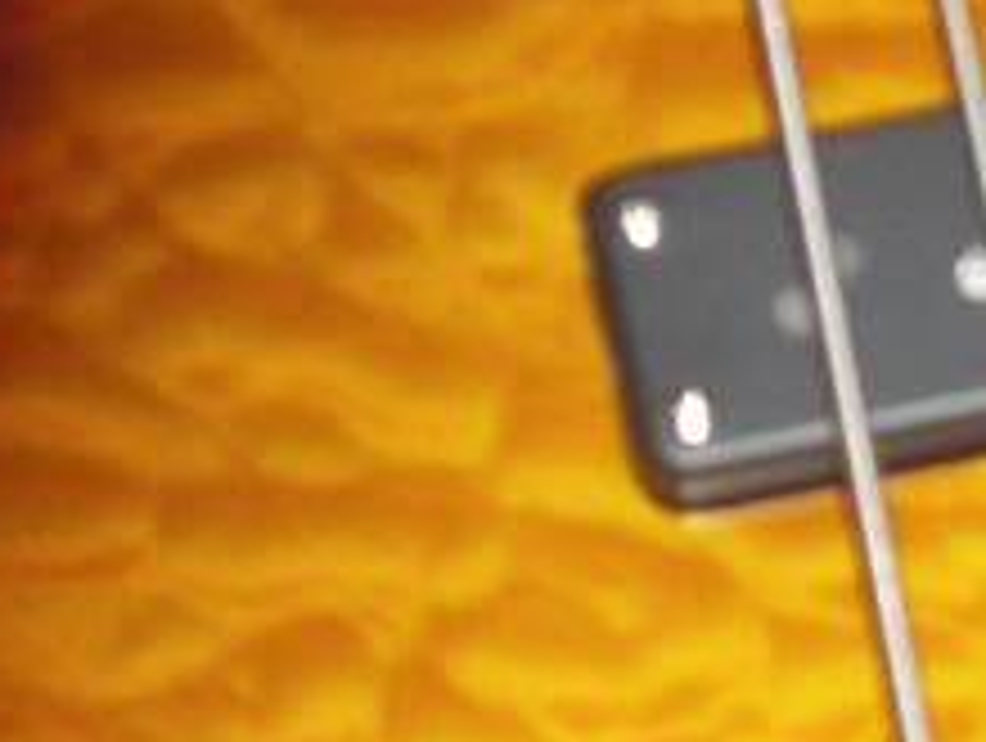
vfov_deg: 5.2
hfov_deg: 6.8
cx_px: 1166
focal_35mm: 288
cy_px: 477
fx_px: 8217
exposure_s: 1/60
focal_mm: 12.8
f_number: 4.1
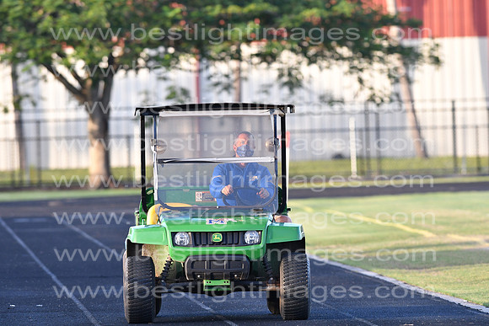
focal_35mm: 450
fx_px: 6114
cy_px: 163
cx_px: 244
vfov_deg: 3.1
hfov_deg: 4.6
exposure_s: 1/800
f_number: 5.6
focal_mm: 300
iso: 800
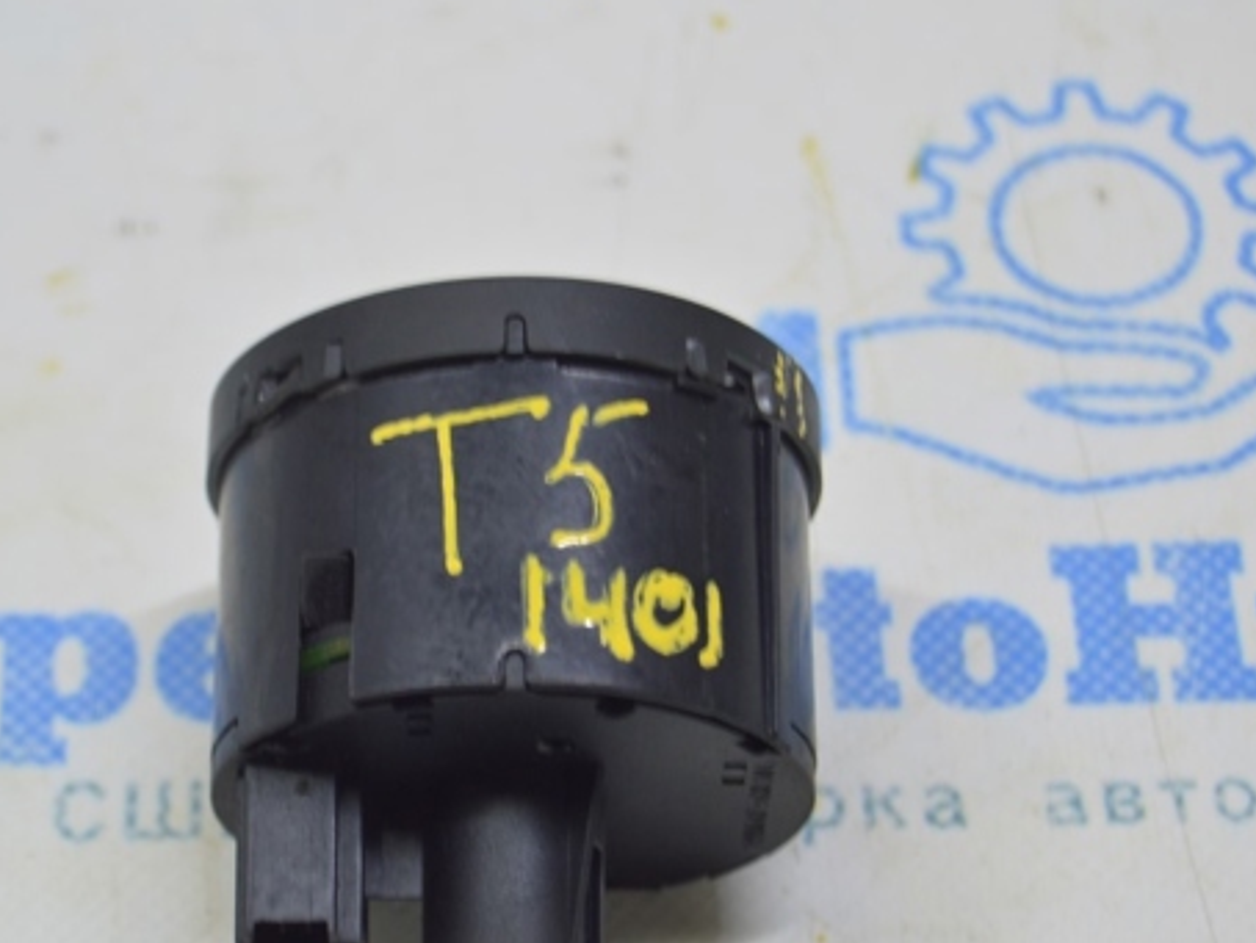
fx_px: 4054
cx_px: 479
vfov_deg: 13.3
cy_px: 472
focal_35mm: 112
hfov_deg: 17.6
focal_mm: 55
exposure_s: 1/20
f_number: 5.6
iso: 400
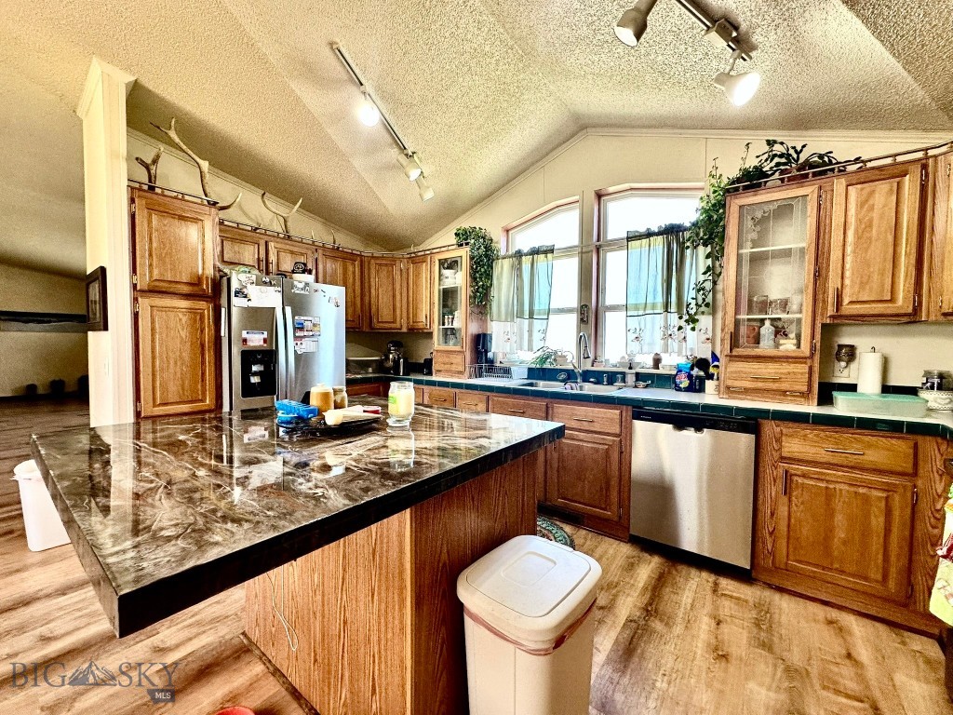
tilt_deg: -2.1
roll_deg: -0.7
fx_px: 385
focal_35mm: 14
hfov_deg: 102.1
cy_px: 358
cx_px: 476
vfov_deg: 85.7
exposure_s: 1/120
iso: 160
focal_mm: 2.22
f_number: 2.2
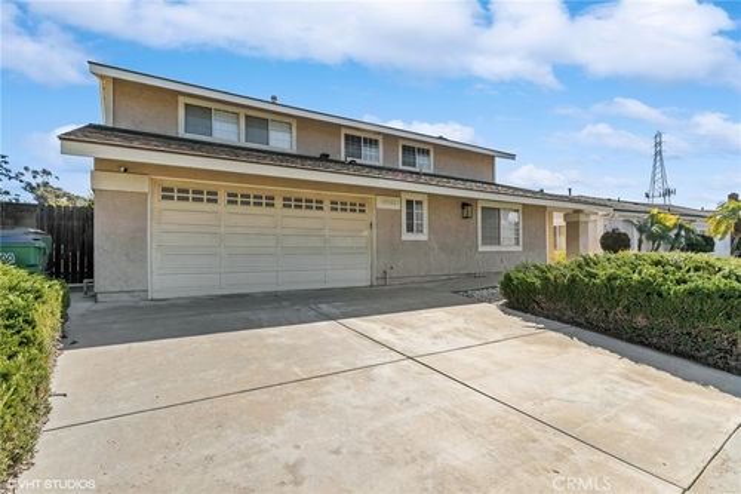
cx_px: 370
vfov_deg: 70.4
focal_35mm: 17
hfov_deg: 93.3
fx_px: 350
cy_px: 247
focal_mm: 17
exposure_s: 1/250
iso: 100
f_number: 10
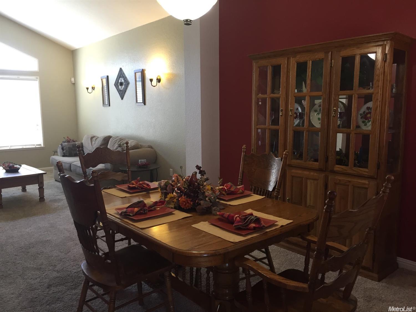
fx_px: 348
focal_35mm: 29
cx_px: 208
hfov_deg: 61.7
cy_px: 156
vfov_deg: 48.2
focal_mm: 4.15
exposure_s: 1/30
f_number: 2.2
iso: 64
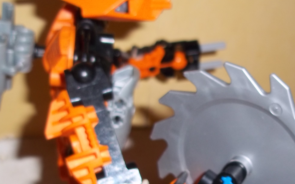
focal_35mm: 78
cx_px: 232
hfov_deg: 26.0
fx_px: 627
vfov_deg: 16.5
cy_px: 161
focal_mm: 6.5
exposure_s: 1/30
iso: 80
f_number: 3.1
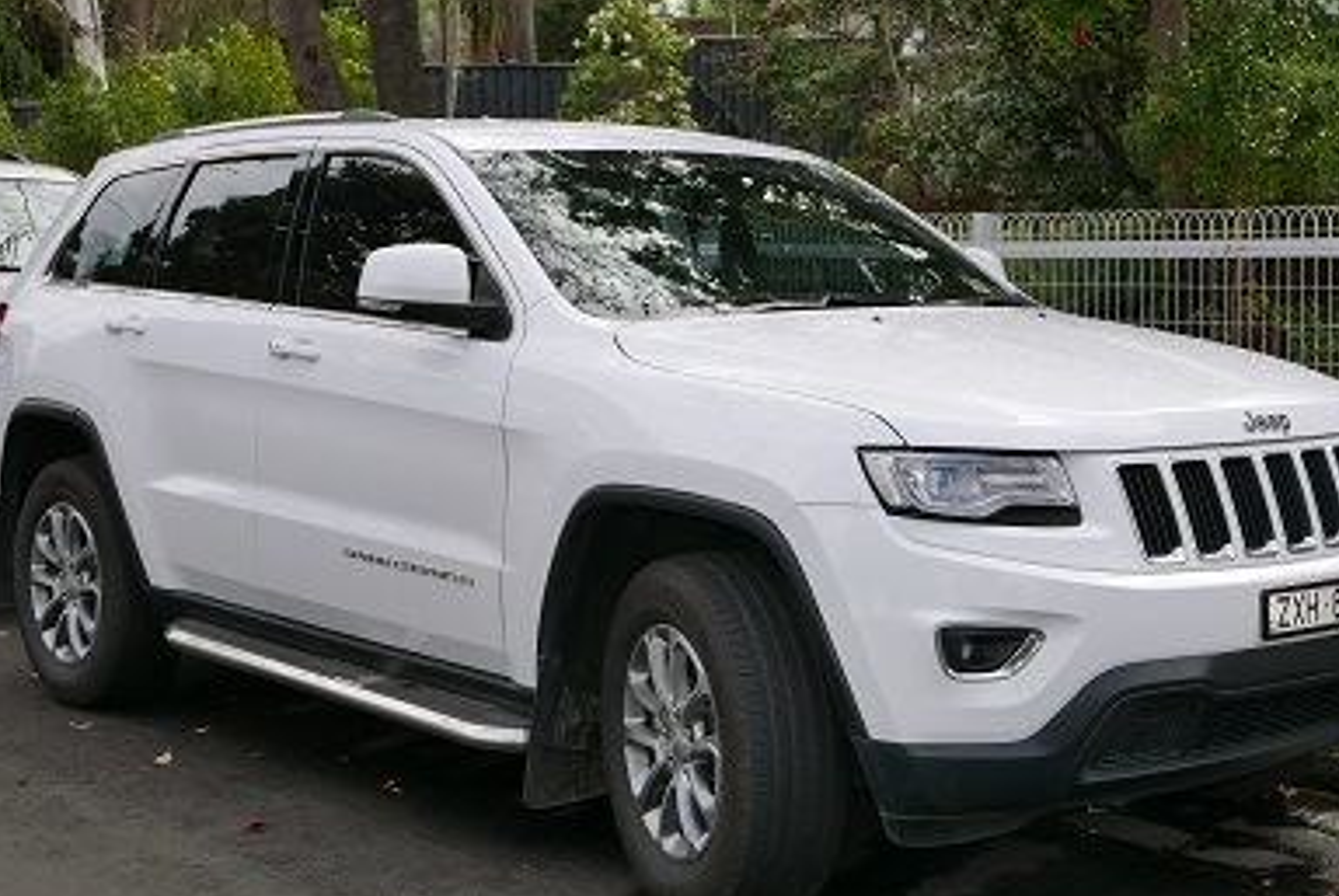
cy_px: 457
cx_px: 711
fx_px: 2346
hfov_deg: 31.8
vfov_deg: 21.6
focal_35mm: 63
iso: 200
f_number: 5.6
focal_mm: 24.5
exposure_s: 1/320
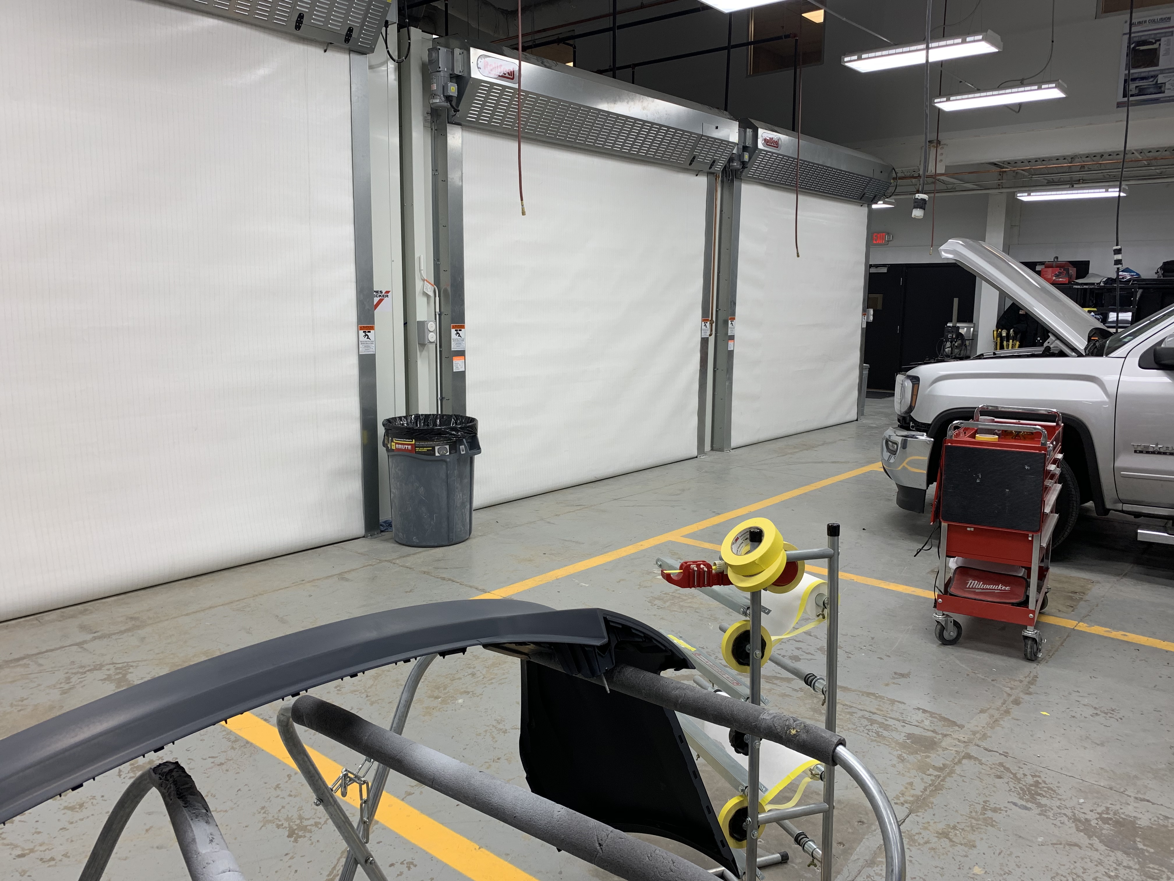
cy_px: 440
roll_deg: -0.4
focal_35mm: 26
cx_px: 587
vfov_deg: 53.1
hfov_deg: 67.3
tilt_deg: -8.7
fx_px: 882
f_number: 1.8
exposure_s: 1/121
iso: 50
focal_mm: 4.25
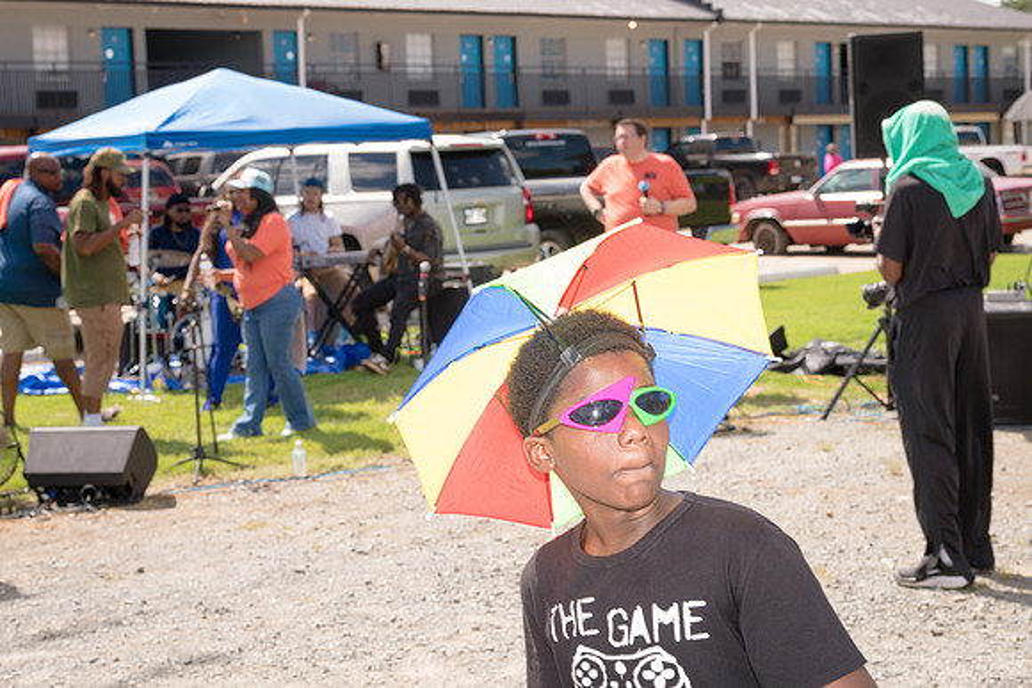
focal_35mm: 70
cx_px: 516
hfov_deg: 28.8
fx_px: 2007
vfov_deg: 19.5
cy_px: 344
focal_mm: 70
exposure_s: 1/200
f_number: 11
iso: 280
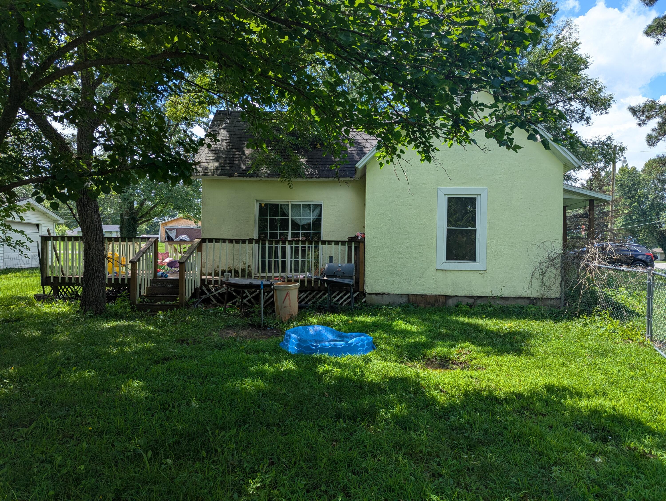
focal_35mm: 24
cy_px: 250
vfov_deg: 56.9
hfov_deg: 71.5
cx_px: 333
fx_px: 462
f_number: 1.85
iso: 34
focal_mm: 6.81
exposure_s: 1/993
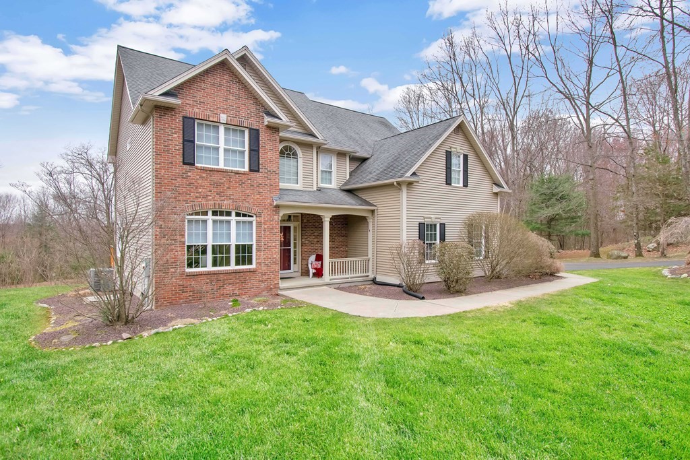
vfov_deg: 63.2
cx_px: 345
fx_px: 374
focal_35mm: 20
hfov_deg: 85.4
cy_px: 230
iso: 400
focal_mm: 13
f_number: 10
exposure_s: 1/320
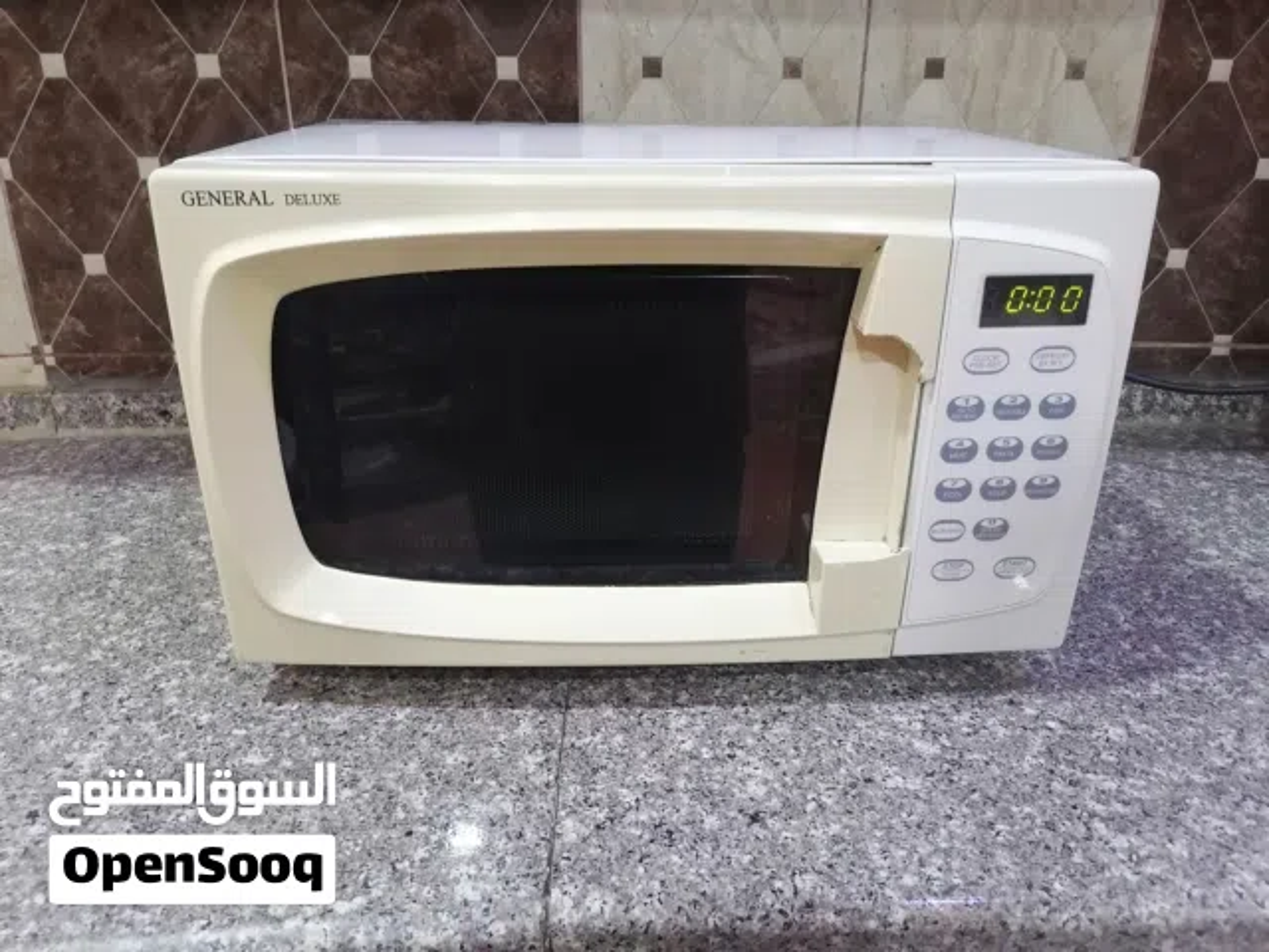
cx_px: 634
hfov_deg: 65.3
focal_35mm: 27
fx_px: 990
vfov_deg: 51.4
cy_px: 476
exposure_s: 1/25
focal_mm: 5.3
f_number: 1.8
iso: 400
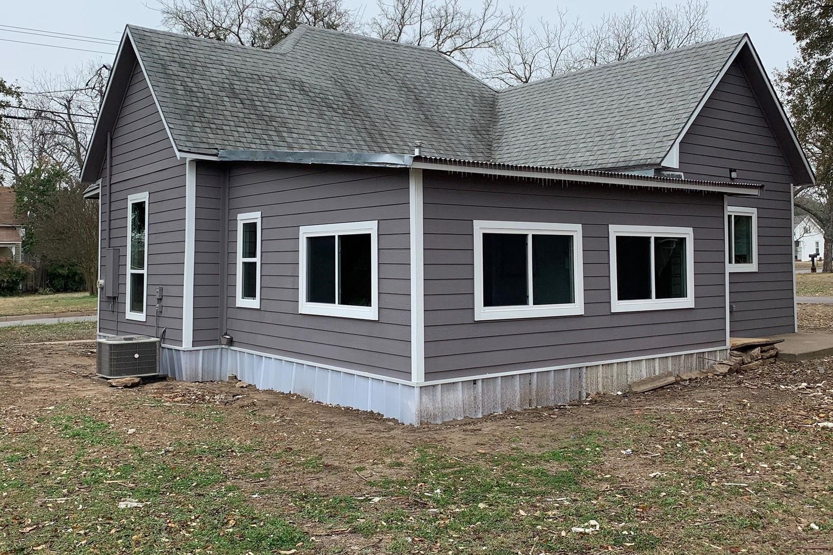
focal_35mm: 35
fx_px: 810
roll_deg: +0.4
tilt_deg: +4.2
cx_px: 406
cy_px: 236
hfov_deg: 54.4
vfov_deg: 37.8
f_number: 1.8
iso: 25
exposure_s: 1/749
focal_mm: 4.25
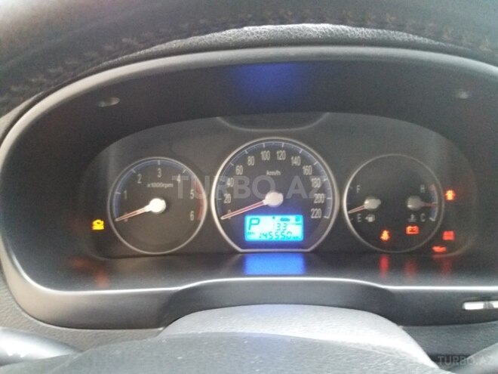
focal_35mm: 28
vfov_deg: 49.7
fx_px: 403
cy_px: 187
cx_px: 249
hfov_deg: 63.4
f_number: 1.9
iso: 800
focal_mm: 3.7
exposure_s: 1/17
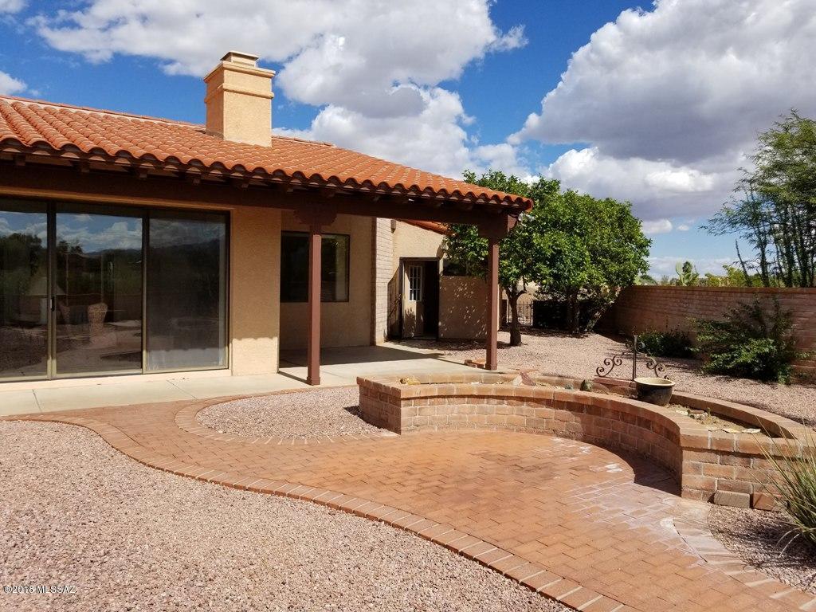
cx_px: 408
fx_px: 613
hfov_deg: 67.3
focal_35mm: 26
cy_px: 306
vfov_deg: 53.1
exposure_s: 1/3512
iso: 50
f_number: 1.7
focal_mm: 4.25
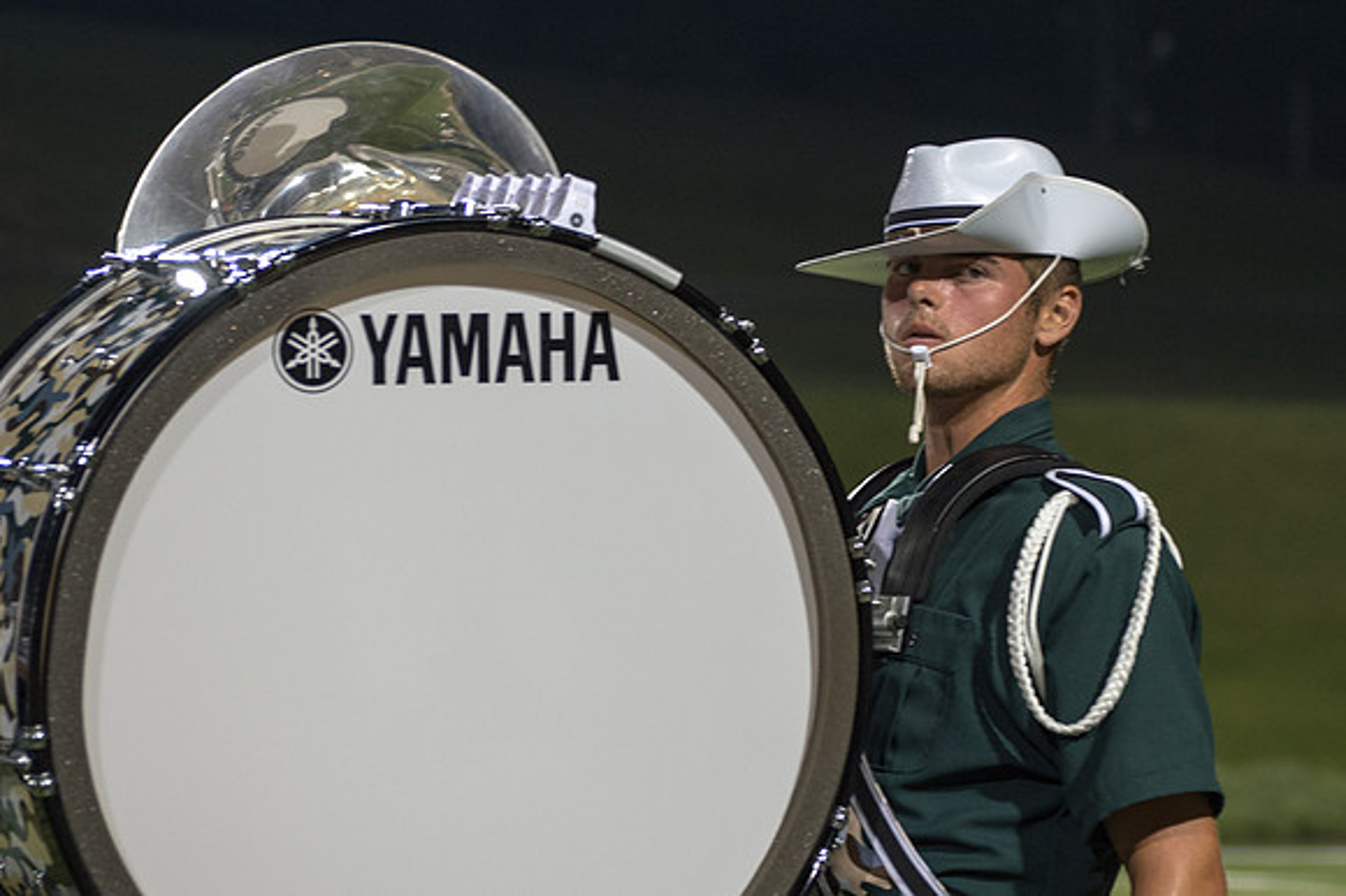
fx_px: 7544
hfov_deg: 10.2
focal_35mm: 202
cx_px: 913
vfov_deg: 6.8
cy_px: 348
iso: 1600
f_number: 4.8
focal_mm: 112
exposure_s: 1/160
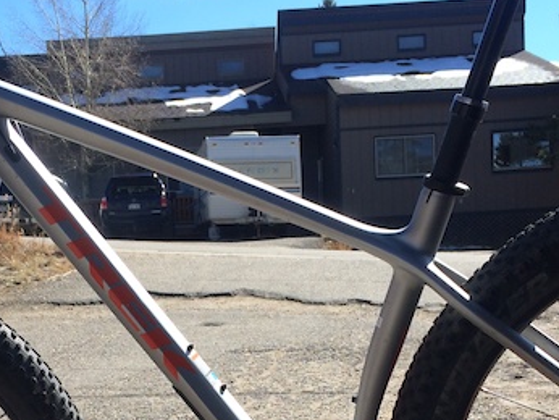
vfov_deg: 21.4
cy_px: 386
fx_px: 1083
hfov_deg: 28.8
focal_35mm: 67
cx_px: 199
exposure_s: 1/1208
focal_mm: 4.15
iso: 32
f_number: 2.2
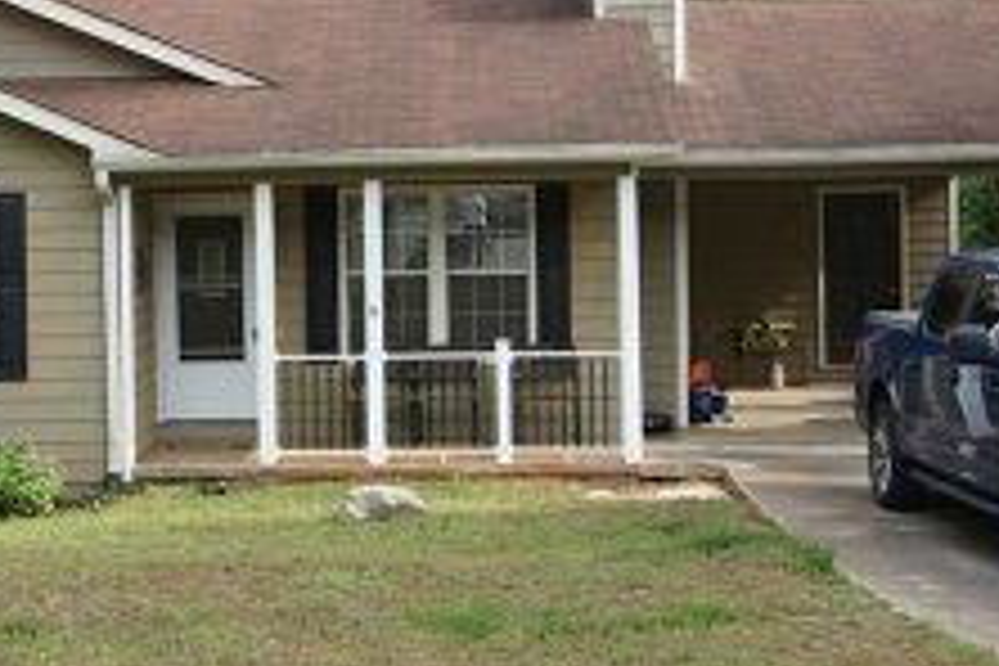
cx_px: 328
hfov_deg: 26.5
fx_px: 2109
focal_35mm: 76
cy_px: 187
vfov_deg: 17.9
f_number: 5.6
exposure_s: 1/125
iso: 100
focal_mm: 33
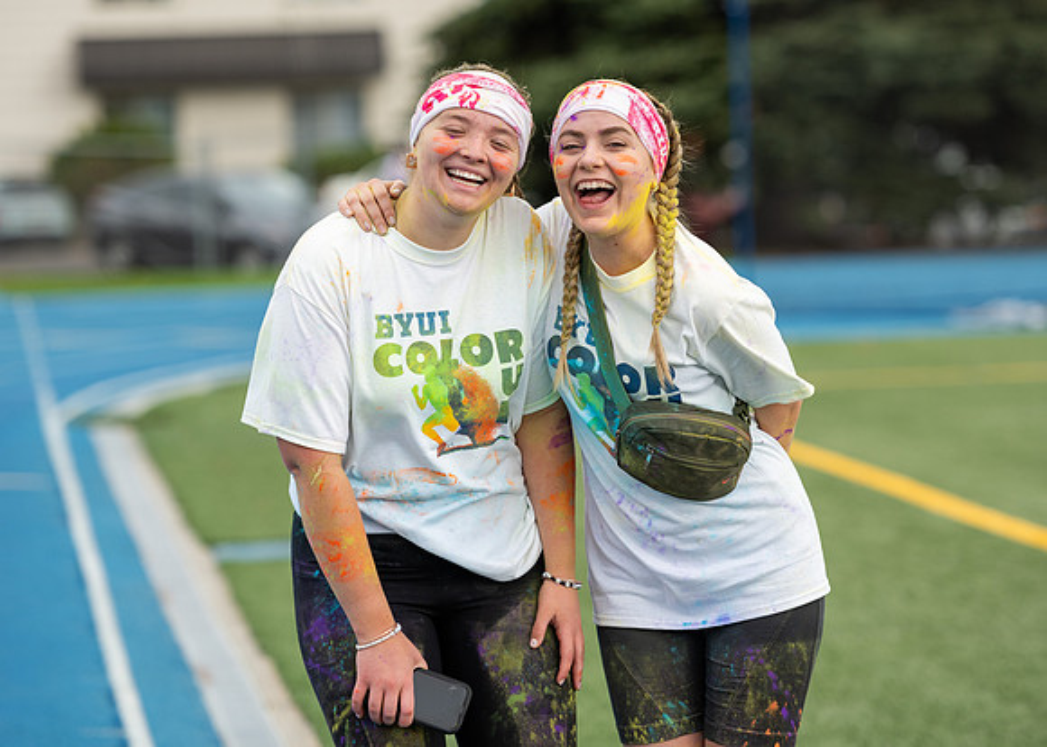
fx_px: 5522
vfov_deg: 7.7
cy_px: 274
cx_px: 556
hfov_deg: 10.8
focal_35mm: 186
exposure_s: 1/640
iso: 125
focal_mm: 140
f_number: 2.8
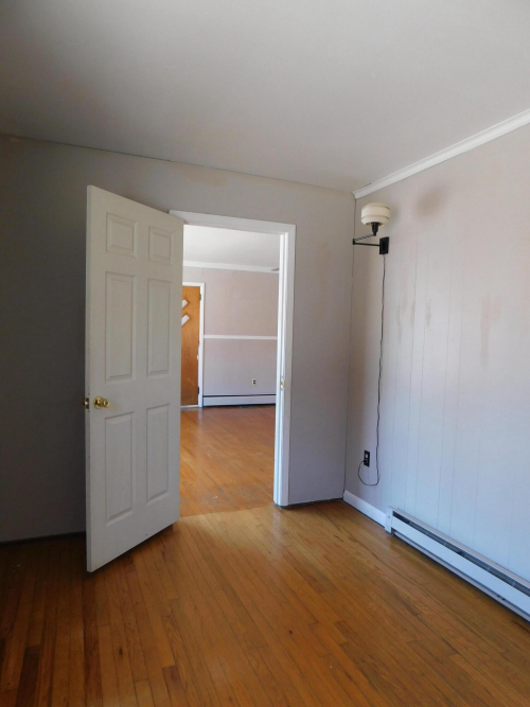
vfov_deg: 73.9
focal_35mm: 23
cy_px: 354
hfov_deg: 58.9
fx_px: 470
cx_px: 265
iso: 125
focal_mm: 4
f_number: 3
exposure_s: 1/30
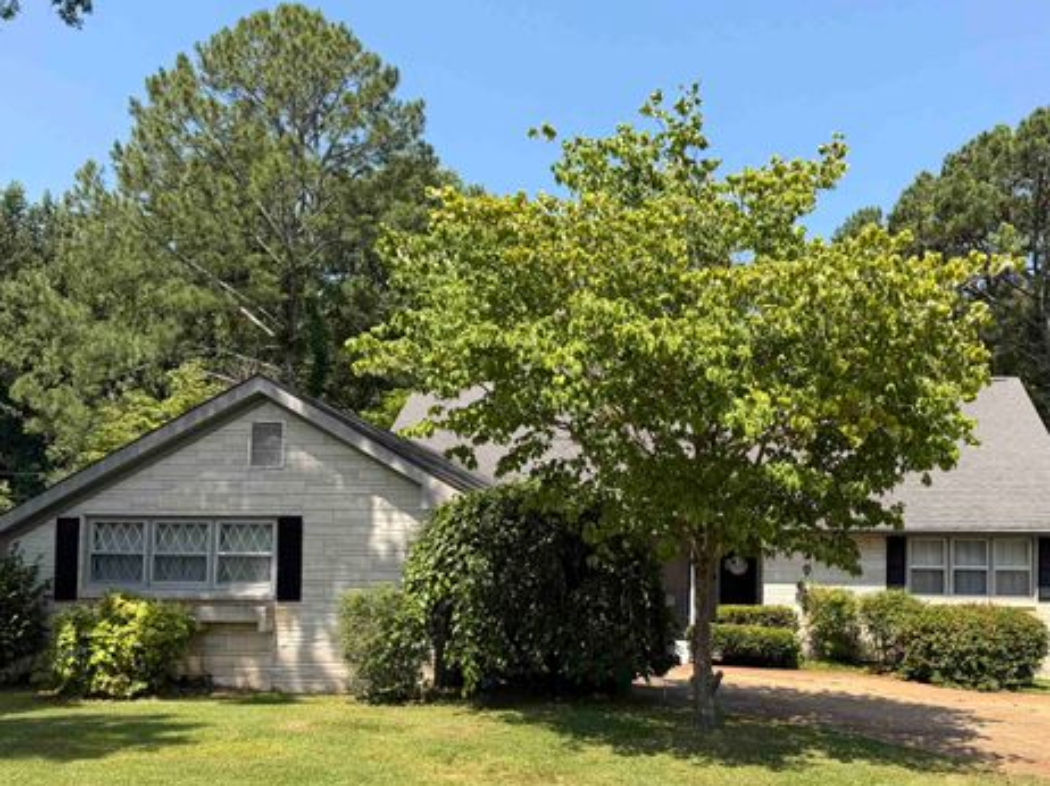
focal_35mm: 26
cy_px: 387
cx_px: 527
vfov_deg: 53.0
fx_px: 788
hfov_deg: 67.3
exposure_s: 1/2445
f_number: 1.78
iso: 80
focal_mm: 6.76
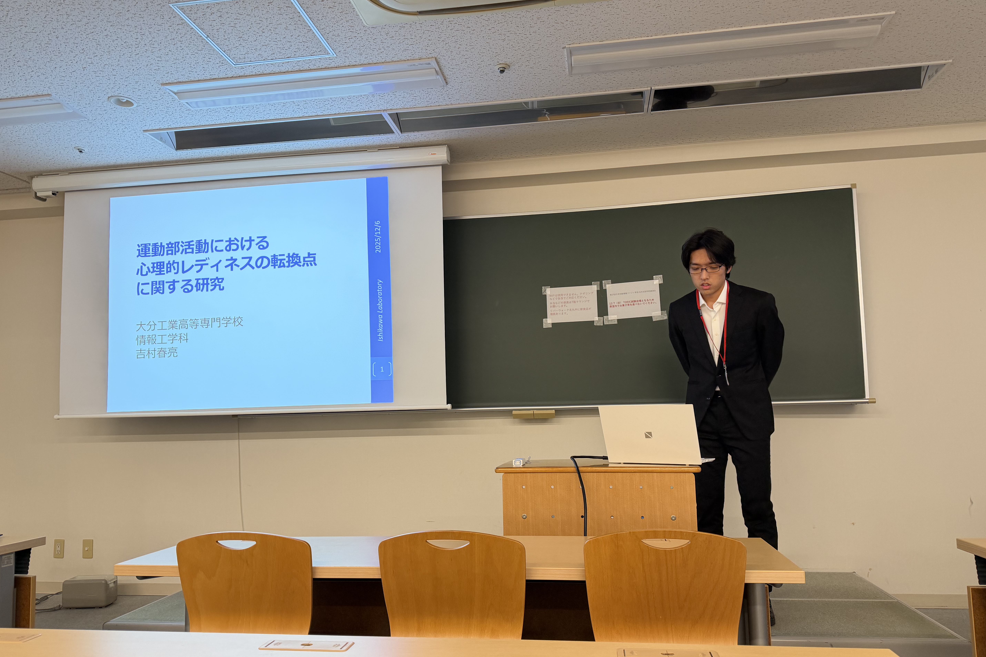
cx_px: 493
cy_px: 359
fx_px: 685
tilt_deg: +4.7
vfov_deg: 51.2
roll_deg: +1.5
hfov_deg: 71.5
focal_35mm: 25
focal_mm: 6.76
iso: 125
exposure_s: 1/120
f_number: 1.78
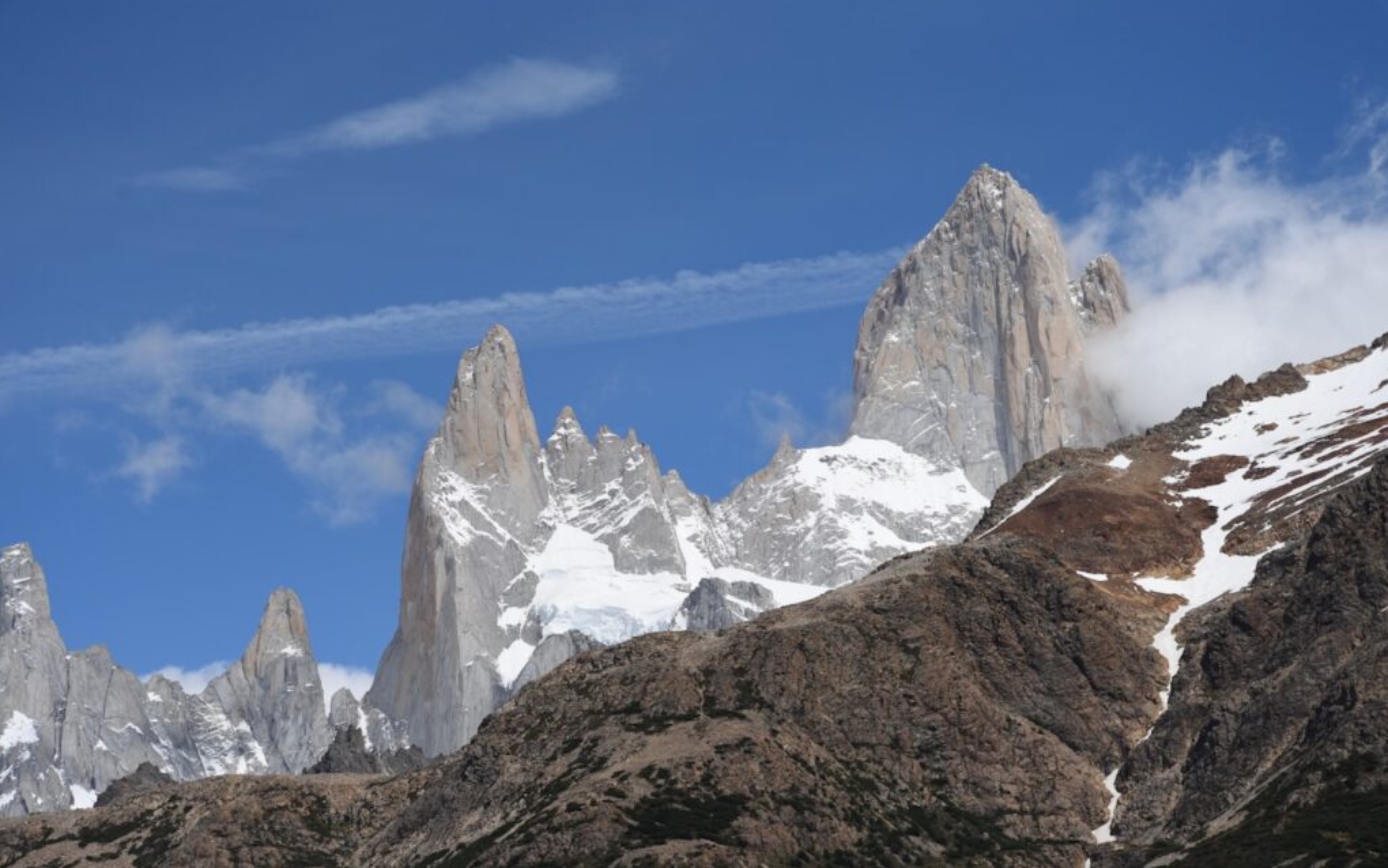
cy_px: 405
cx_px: 695
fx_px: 3292
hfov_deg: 23.8
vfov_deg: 15.0
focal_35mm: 87
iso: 200
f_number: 7.1
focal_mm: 85
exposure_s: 1/1600
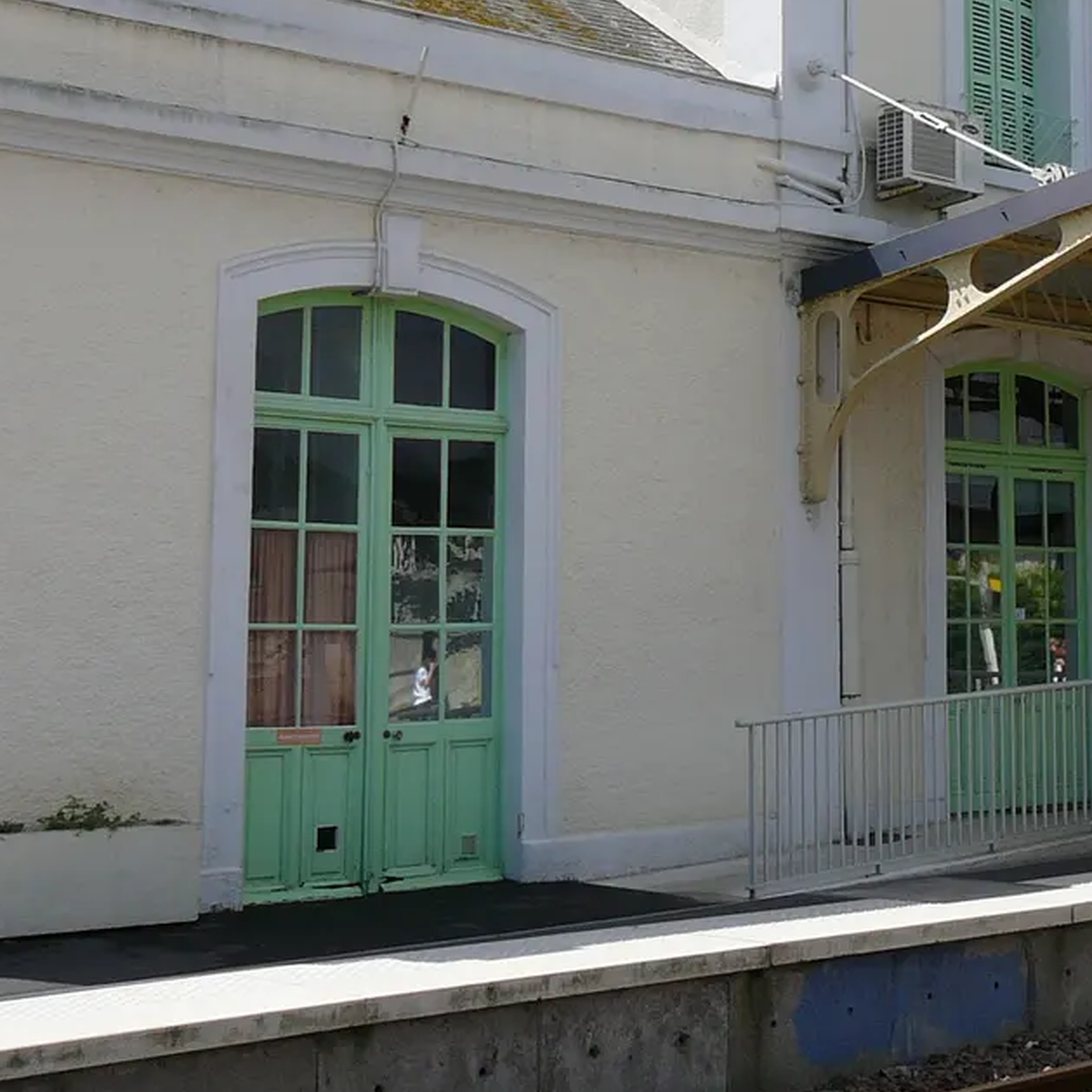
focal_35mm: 63
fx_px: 2248
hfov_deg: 25.9
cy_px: 366
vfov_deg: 27.1
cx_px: 1083
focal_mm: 5.2
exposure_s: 1/500
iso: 80
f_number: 5
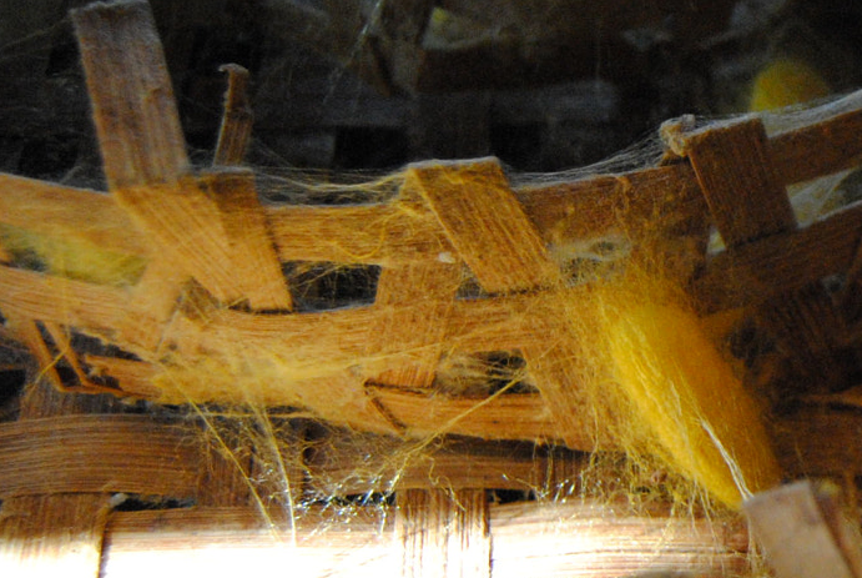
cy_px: 234
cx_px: 1082
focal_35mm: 84
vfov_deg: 16.2
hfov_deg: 21.9
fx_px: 2026
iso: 800
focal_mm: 19
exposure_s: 1/200
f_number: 3.5
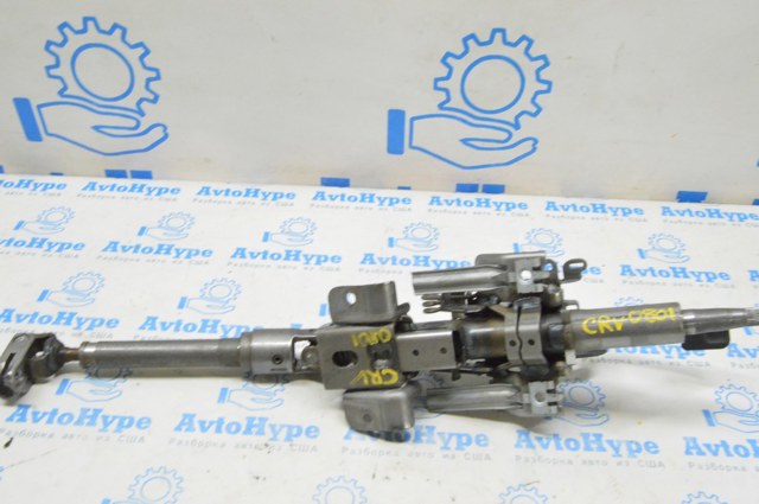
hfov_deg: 55.2
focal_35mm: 34
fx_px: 726
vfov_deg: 38.3
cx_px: 380
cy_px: 252
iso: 6400
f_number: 20
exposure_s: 1/15
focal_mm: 23
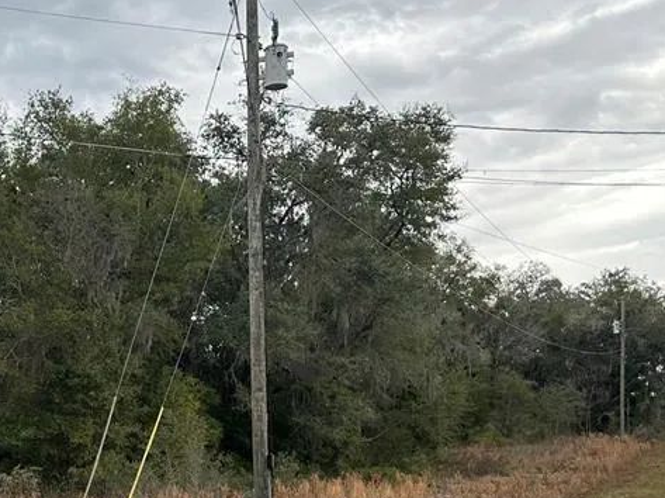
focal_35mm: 52
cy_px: 516
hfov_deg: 34.7
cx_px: 63
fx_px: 998
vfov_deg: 26.3
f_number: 1.78
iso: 80
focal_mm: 6.86
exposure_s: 1/577
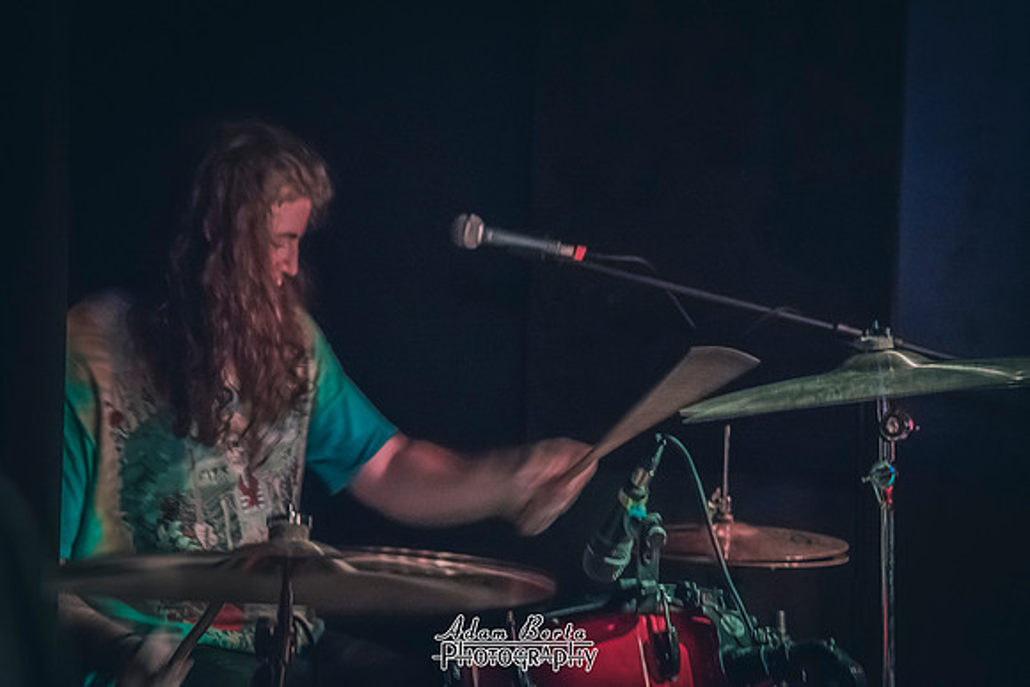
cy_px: 299
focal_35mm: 62
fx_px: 1778
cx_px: 554
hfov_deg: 32.3
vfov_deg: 21.9
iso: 4000
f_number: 5
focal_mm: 55
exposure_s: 1/25
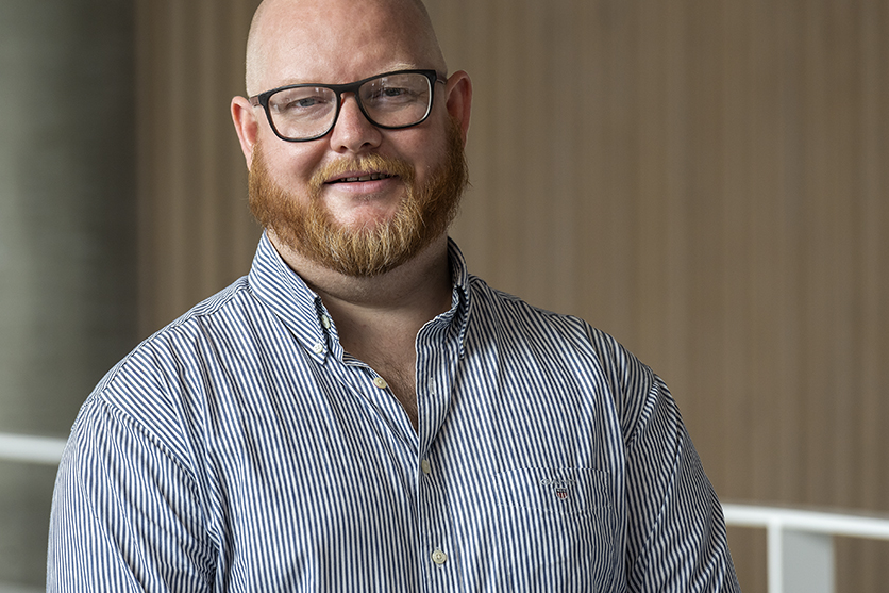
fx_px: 6221
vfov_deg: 5.5
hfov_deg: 8.2
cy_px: 247
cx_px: 369
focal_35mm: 252
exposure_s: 1/200
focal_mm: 195
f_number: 5
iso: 640
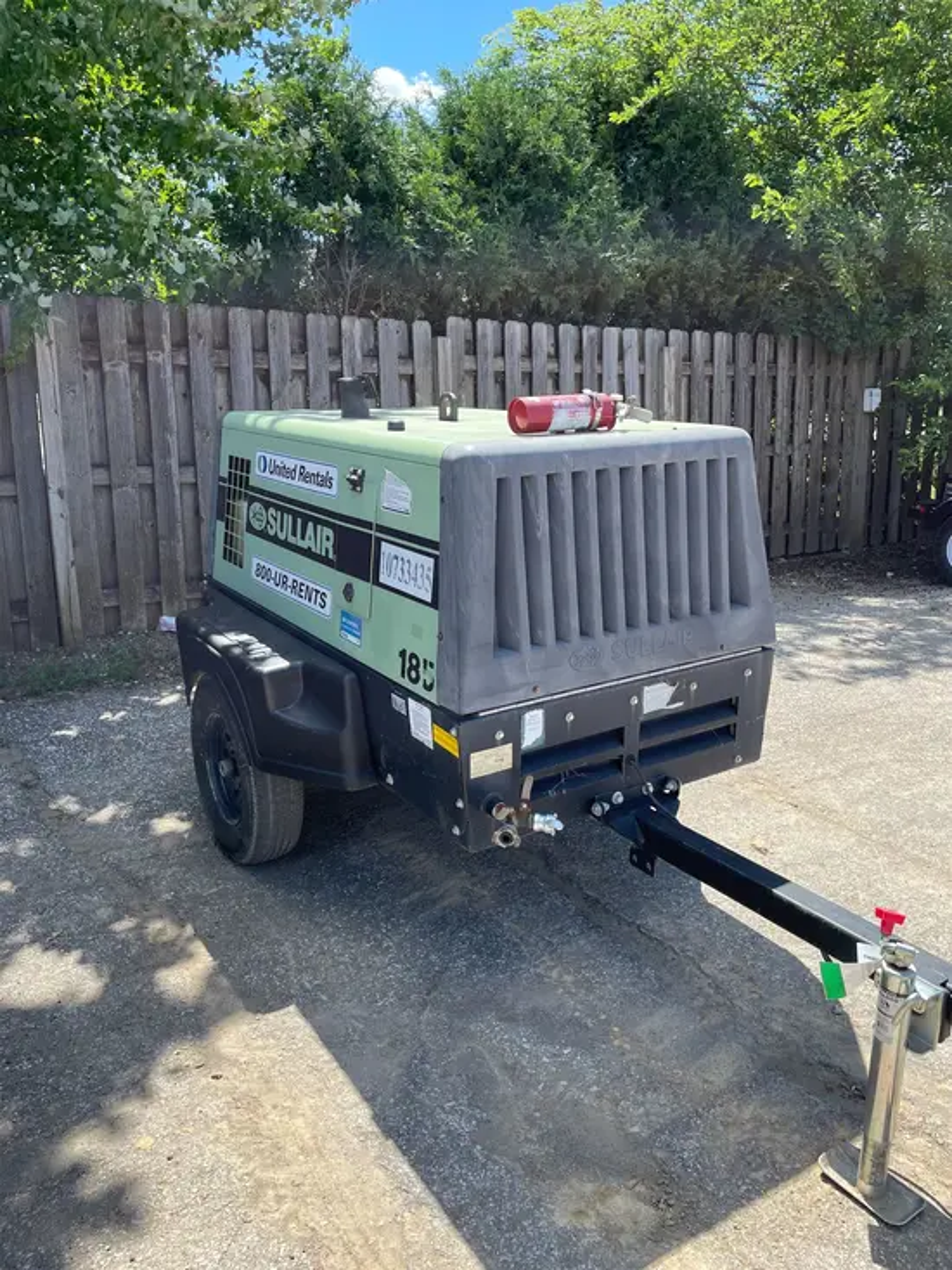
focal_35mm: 26
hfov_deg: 53.1
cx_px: 476
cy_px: 635
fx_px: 953
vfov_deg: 67.3
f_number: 1.6
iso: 32
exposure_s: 1/903
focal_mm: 4.2
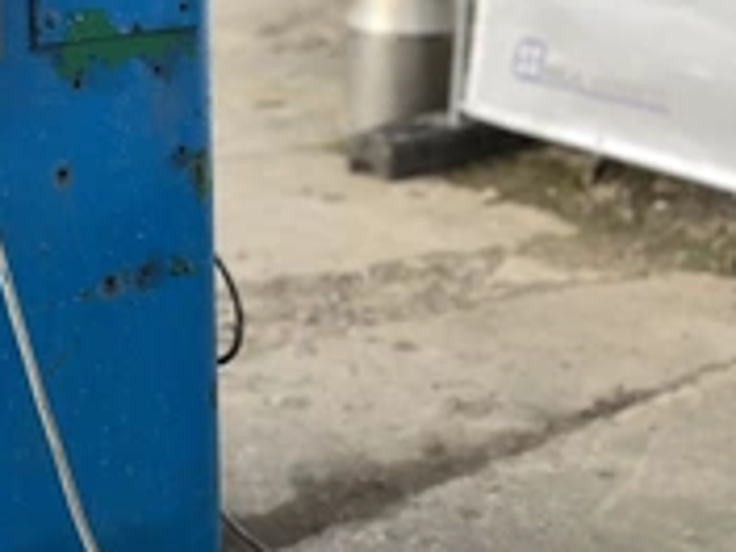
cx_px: 46
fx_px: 1254
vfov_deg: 24.6
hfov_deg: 30.9
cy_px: 151
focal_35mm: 59
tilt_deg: -15.5
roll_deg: +0.9
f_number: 1.6
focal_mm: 5.1
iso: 32
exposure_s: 1/992
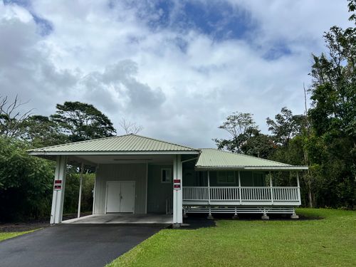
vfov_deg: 53.1
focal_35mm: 26
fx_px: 267
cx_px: 178
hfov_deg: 67.3
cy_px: 134
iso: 50
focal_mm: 5.7
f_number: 1.5
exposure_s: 1/9434
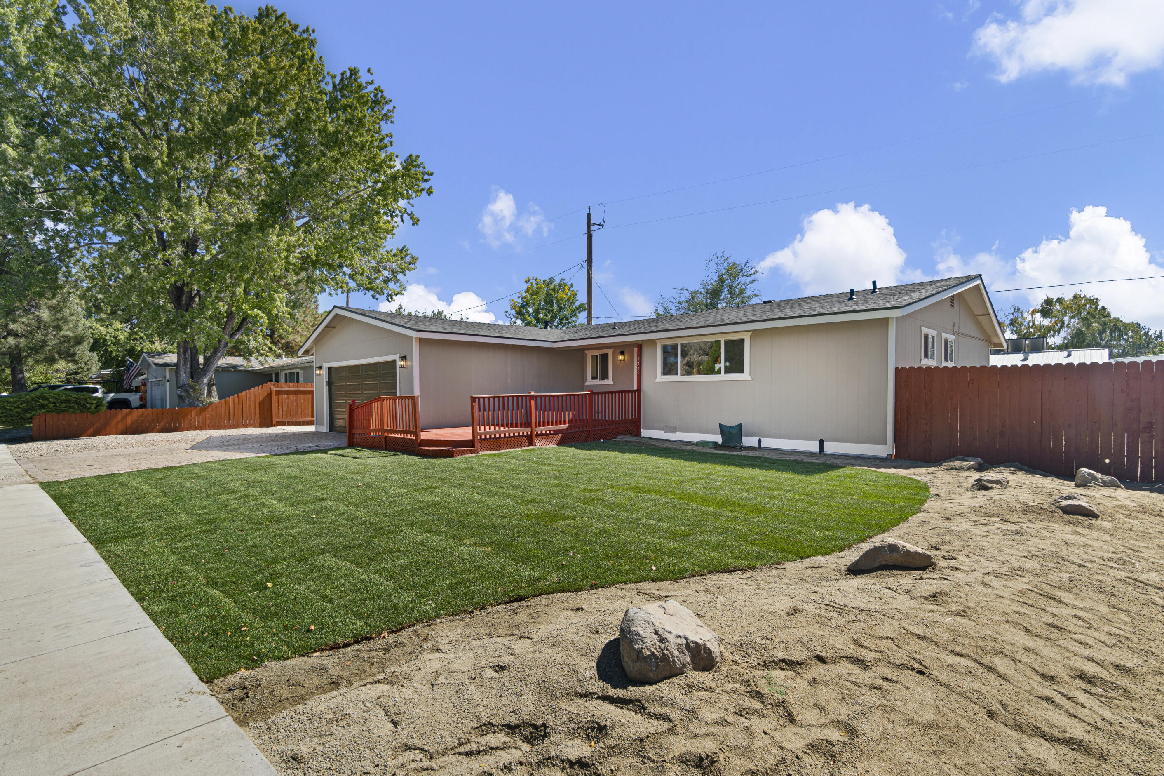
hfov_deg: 91.5
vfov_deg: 68.7
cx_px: 585
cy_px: 412
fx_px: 567
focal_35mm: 18
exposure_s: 1/25
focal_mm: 11
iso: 100
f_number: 9
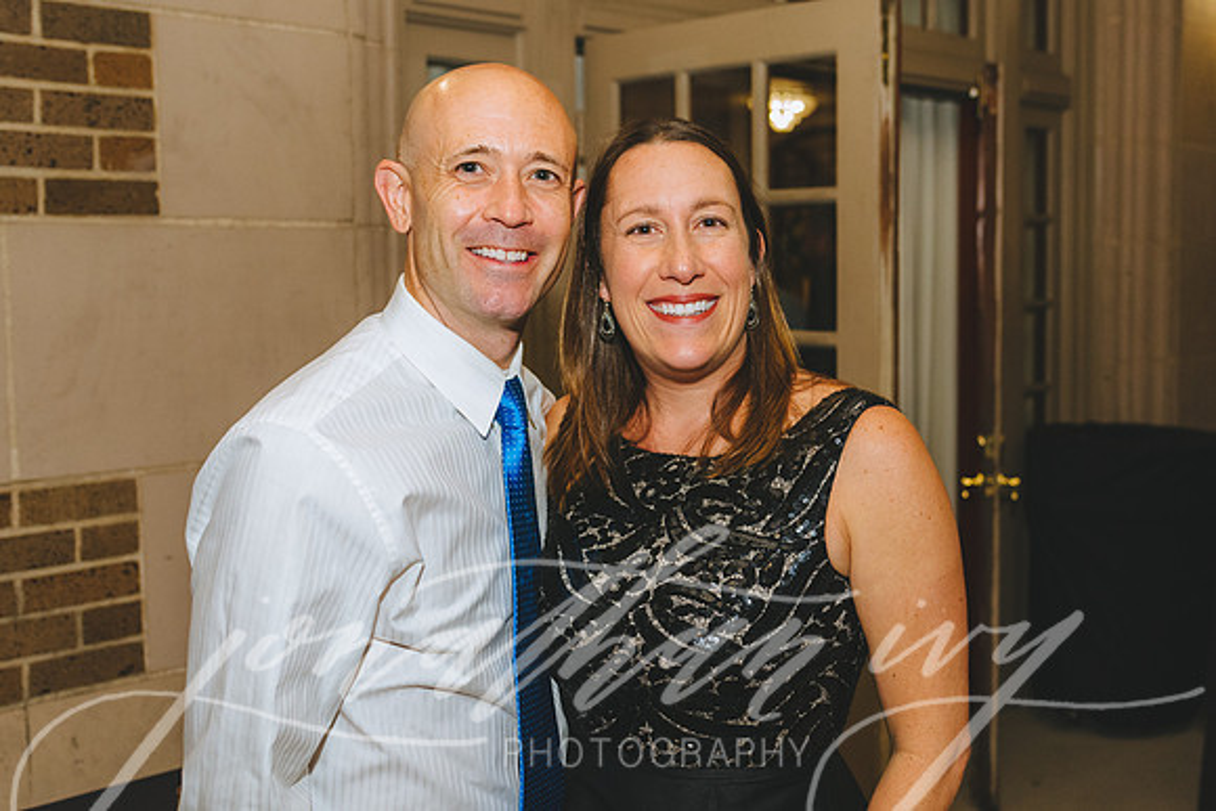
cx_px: 775
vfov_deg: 30.1
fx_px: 1507
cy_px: 395
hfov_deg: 43.5
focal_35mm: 45
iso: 3200
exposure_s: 1/125
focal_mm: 35
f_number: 4
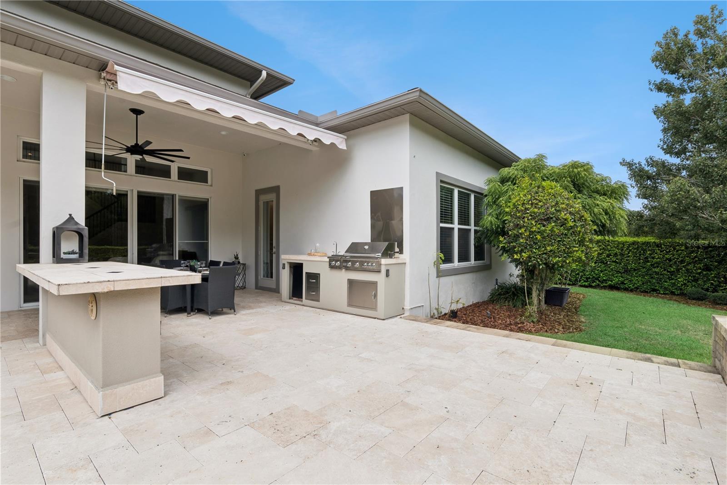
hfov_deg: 96.7
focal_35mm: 16
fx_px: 323
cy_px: 242
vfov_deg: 73.7
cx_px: 364
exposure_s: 1/50
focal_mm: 16
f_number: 16
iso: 100
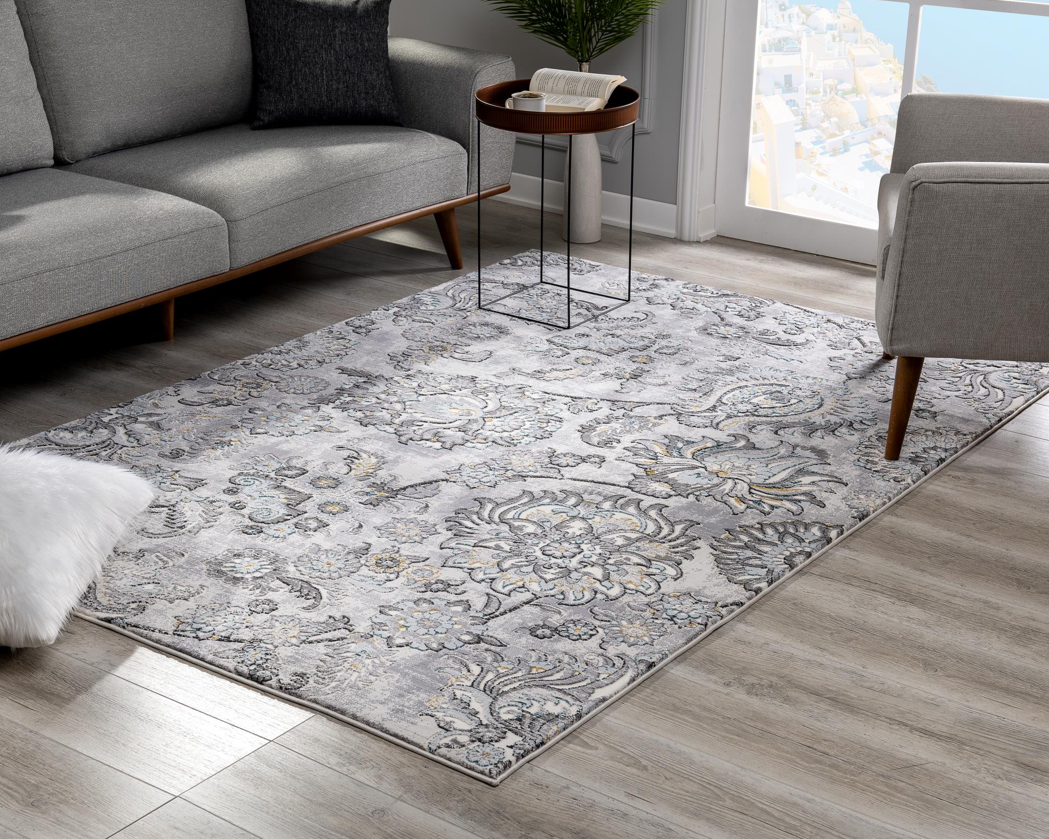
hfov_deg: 30.0
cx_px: 505
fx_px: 1956
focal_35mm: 63
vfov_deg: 24.2
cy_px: 416
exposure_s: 1/125
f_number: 9
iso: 80
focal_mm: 55
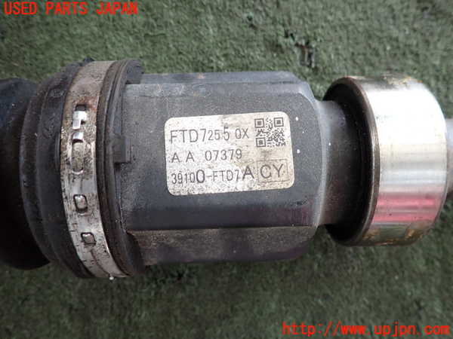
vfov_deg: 54.9
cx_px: 226
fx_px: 327
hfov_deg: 69.4
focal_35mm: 25
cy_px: 170
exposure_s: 1/40
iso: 200
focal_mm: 4.5
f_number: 2
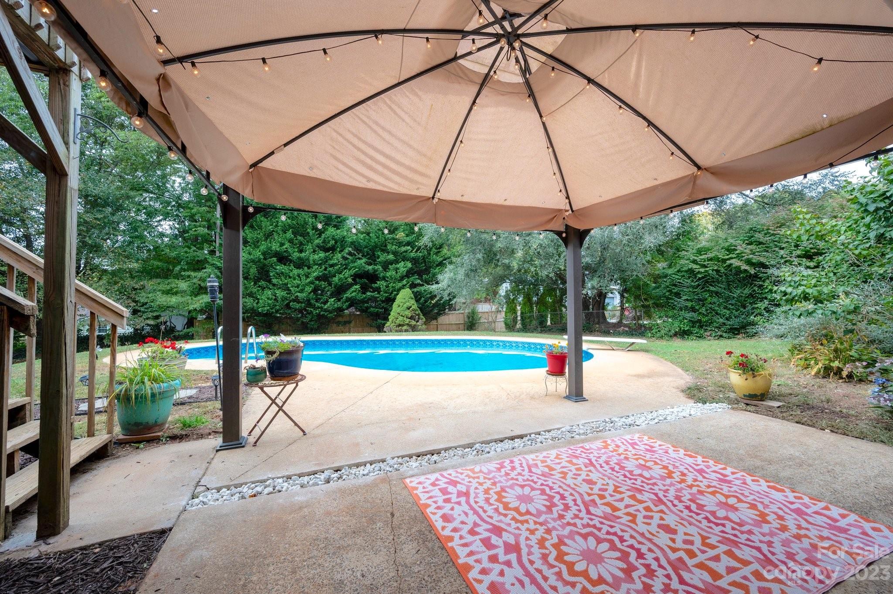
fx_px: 347
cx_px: 446
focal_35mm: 14
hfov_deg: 104.3
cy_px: 297
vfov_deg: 81.1
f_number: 8
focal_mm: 14
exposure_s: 1/250
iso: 800
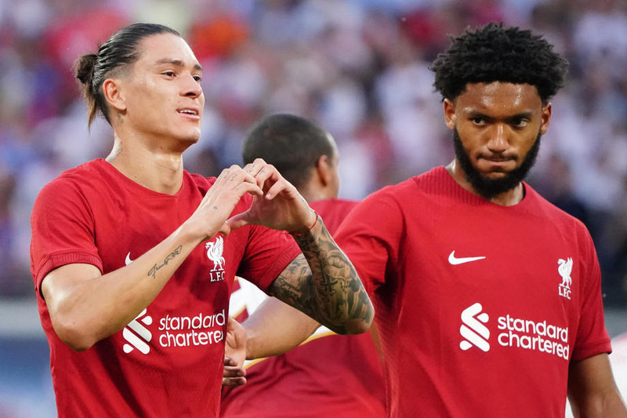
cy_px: 209
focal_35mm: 496
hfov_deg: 4.2
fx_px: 8636
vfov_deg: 2.8
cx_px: 314
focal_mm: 496
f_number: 6.3
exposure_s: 1/1250
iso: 10000
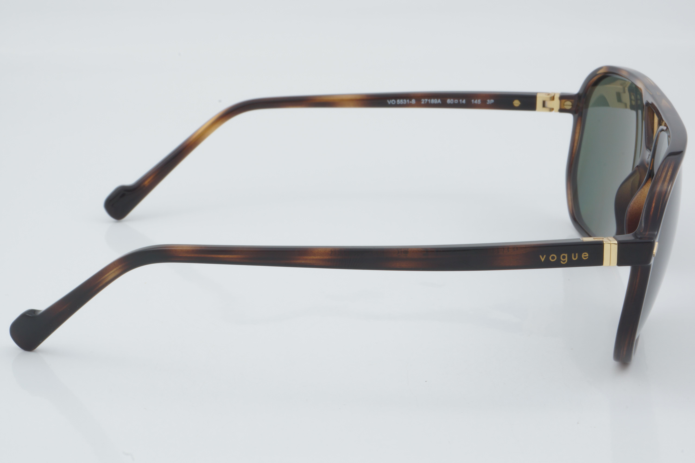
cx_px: 348
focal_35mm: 75
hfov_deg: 27.0
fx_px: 1448
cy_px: 232
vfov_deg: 18.2
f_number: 32
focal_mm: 50
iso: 100
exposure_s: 1/3
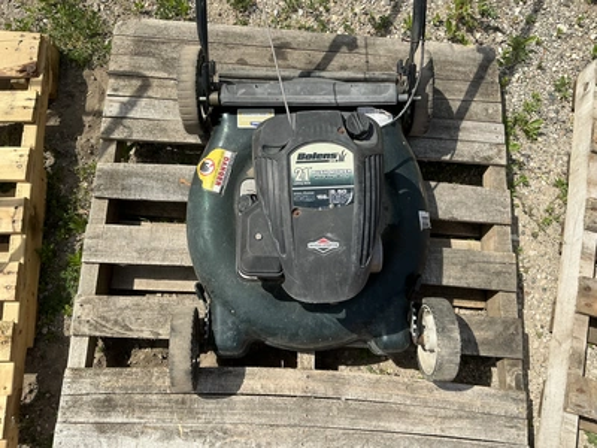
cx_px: 298
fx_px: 483
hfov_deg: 63.4
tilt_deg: -72.4
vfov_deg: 49.7
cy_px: 224
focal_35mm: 28
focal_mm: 3
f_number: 1.8
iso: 25
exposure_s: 1/1675
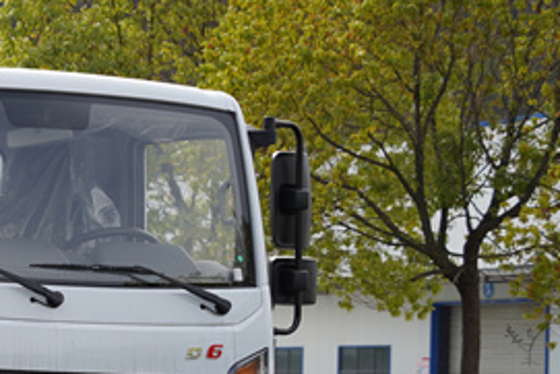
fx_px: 2895
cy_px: 251
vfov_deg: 7.4
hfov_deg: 10.8
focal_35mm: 186
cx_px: -174
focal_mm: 63
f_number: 4
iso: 100
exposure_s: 1/500
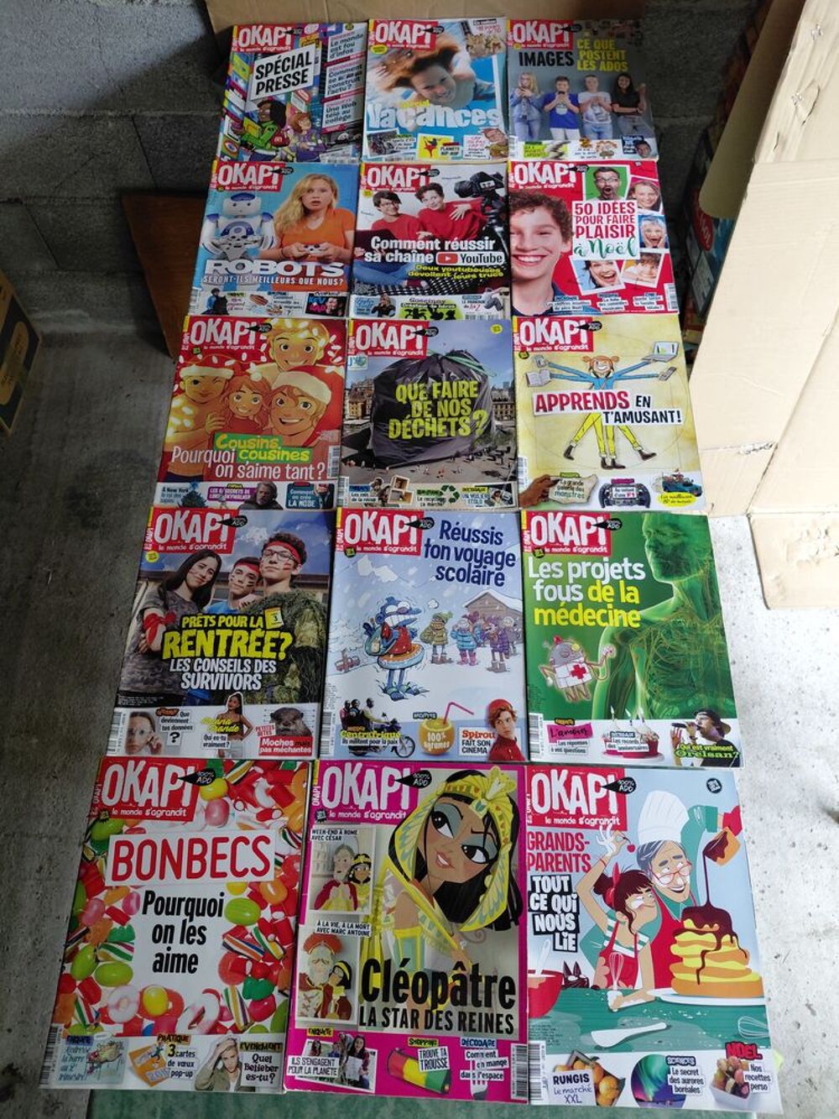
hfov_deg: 54.9
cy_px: 560
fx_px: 808
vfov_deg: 69.4
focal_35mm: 25
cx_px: 420
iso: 250
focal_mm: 4.69
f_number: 1.8
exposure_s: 1/60
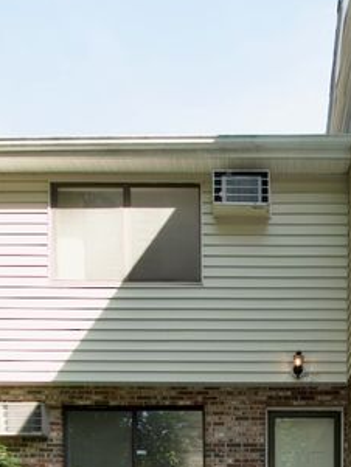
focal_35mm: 36
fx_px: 486
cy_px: 562
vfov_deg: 38.1
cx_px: 259
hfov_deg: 38.7
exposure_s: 1/100
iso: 100
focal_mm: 10
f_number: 4.5
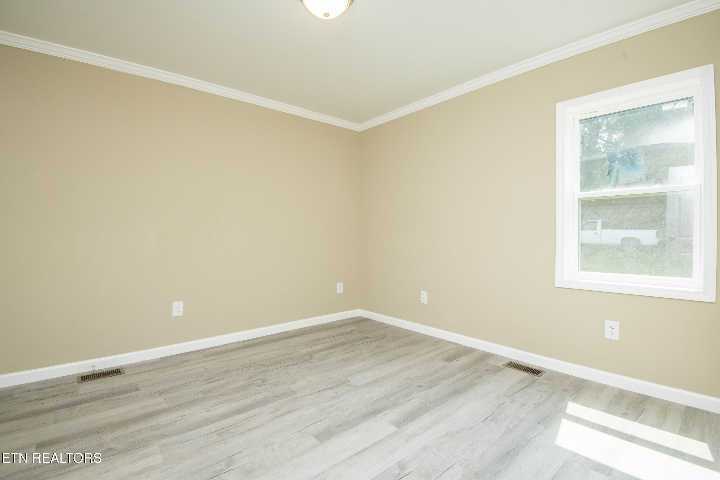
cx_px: 360
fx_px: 320
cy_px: 240
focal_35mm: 16
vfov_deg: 73.7
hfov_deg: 96.7
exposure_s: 1/125
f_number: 9
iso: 400
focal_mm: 16
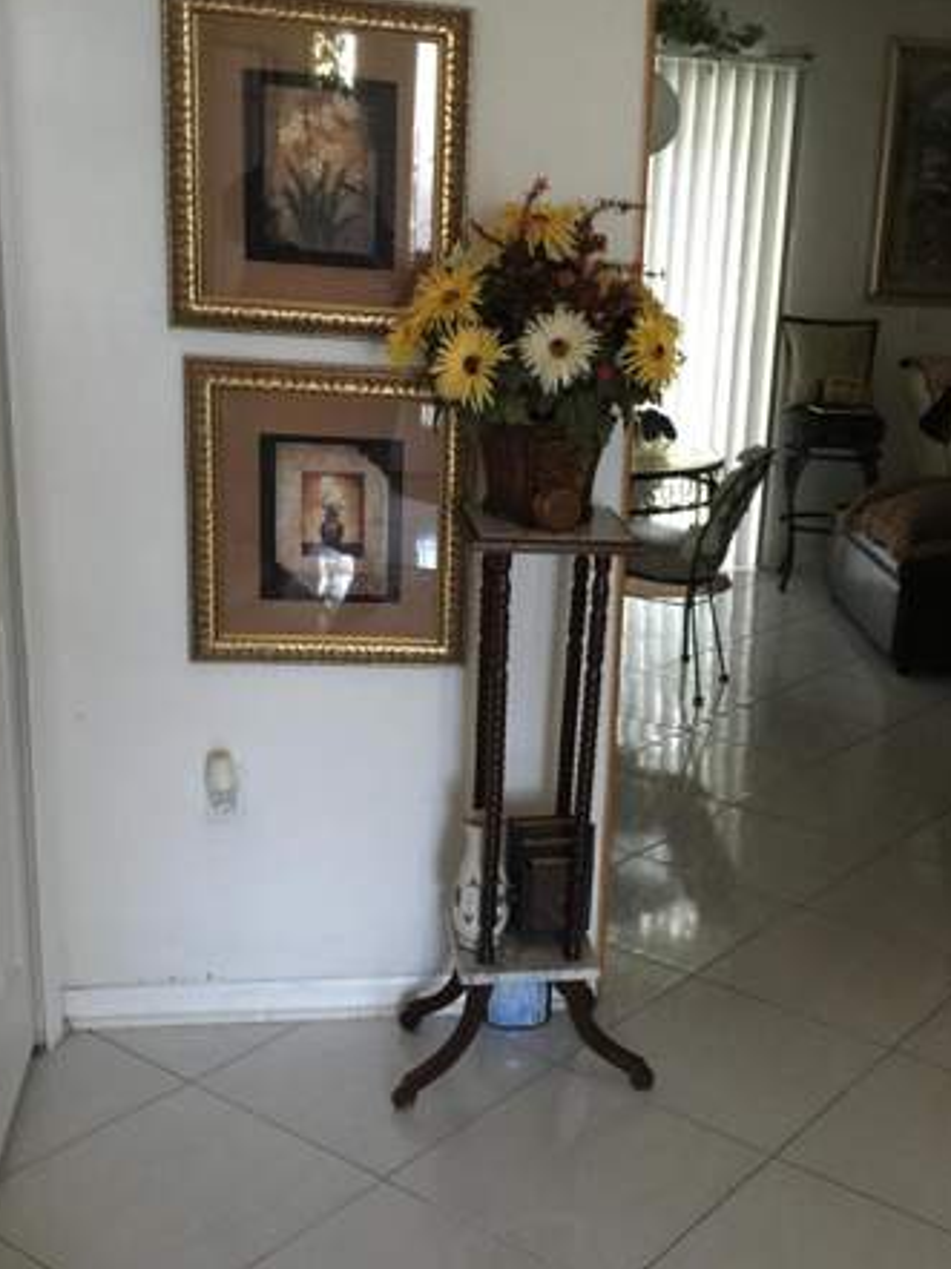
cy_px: 701
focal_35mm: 42
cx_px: 644
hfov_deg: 34.0
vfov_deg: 44.8
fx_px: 1540
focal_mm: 4.15
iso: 100
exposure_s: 1/4
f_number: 2.2
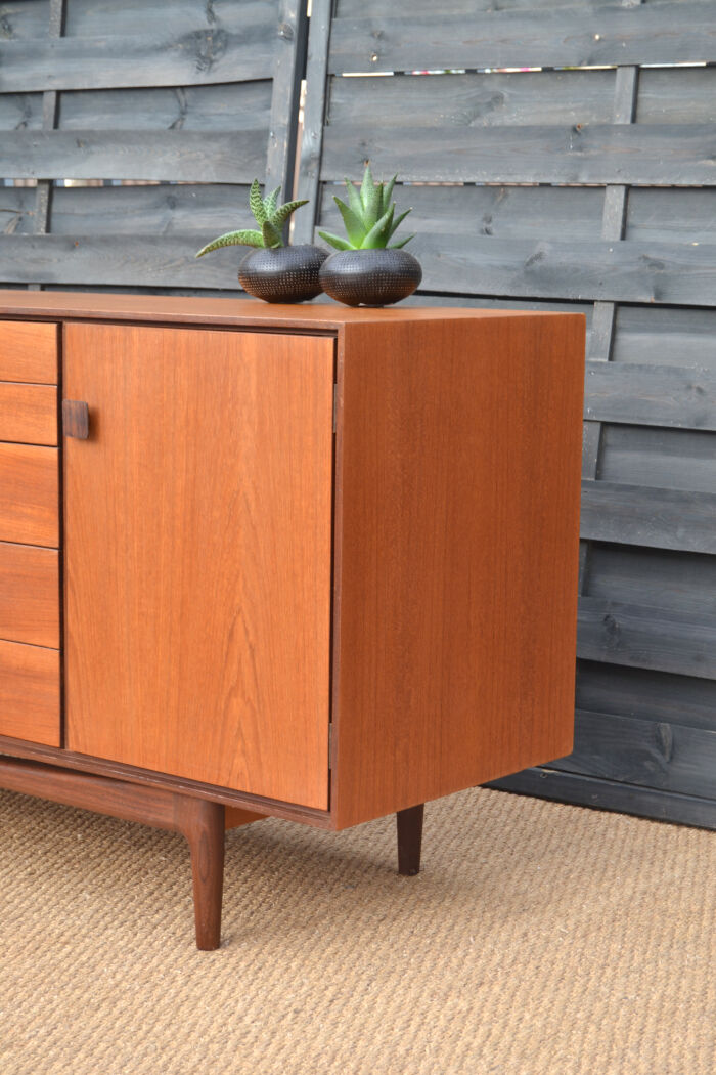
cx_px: 358
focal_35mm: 69
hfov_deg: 19.7
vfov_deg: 29.2
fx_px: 2058
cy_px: 538
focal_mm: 46
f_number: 5.6
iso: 160
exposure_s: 1/125
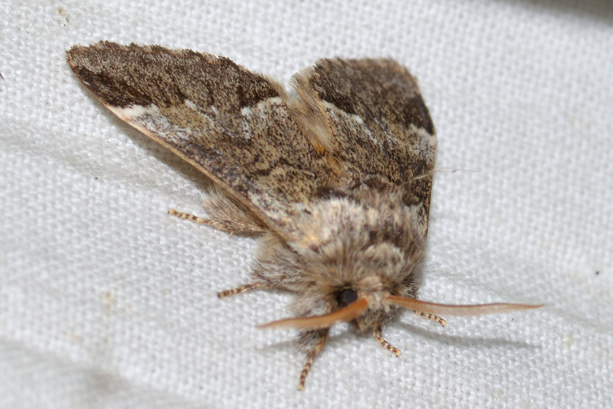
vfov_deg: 9.1
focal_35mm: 150
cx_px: 306
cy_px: 204
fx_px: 2554
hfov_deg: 13.7
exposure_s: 1/200
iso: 100
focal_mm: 100
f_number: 18
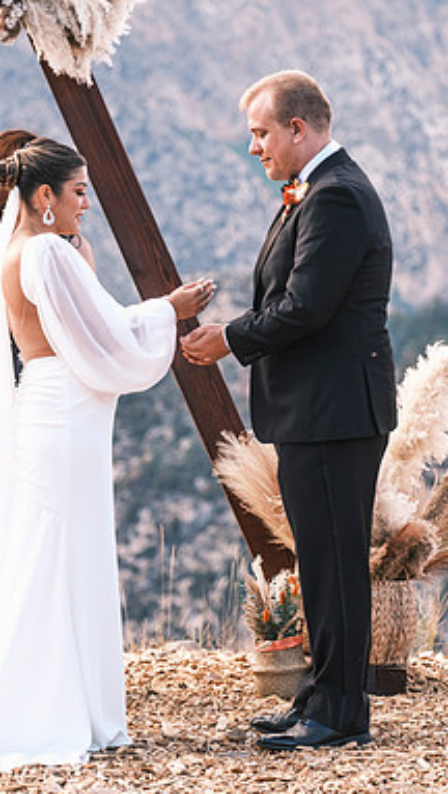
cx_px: 292
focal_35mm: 184
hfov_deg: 6.6
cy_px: 397
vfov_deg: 11.7
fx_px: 3878
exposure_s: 1/450
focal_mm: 77.3
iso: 400
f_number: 2.8
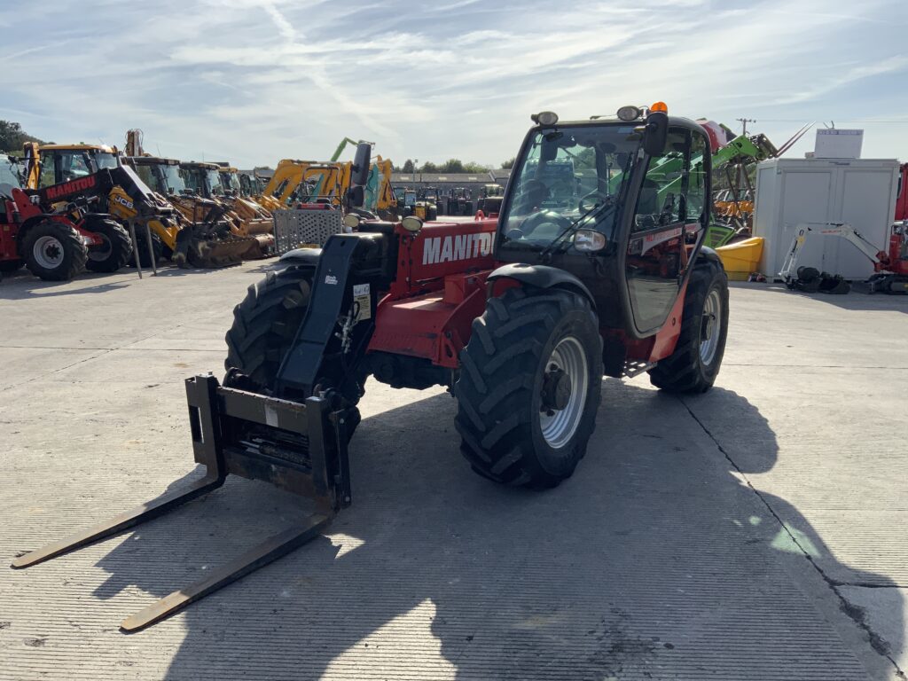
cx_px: 454
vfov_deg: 48.2
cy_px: 340
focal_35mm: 29
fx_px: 761
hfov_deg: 61.7
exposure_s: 1/2141
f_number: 1.8
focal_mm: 3
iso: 16
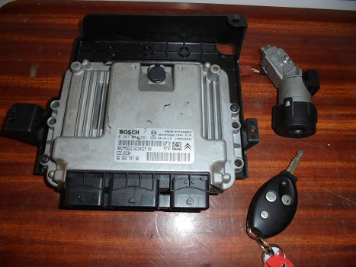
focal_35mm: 26
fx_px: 267
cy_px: 134
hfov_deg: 67.3
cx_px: 178
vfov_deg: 53.0
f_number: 3.5
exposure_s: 1/30
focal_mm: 4.6
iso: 200
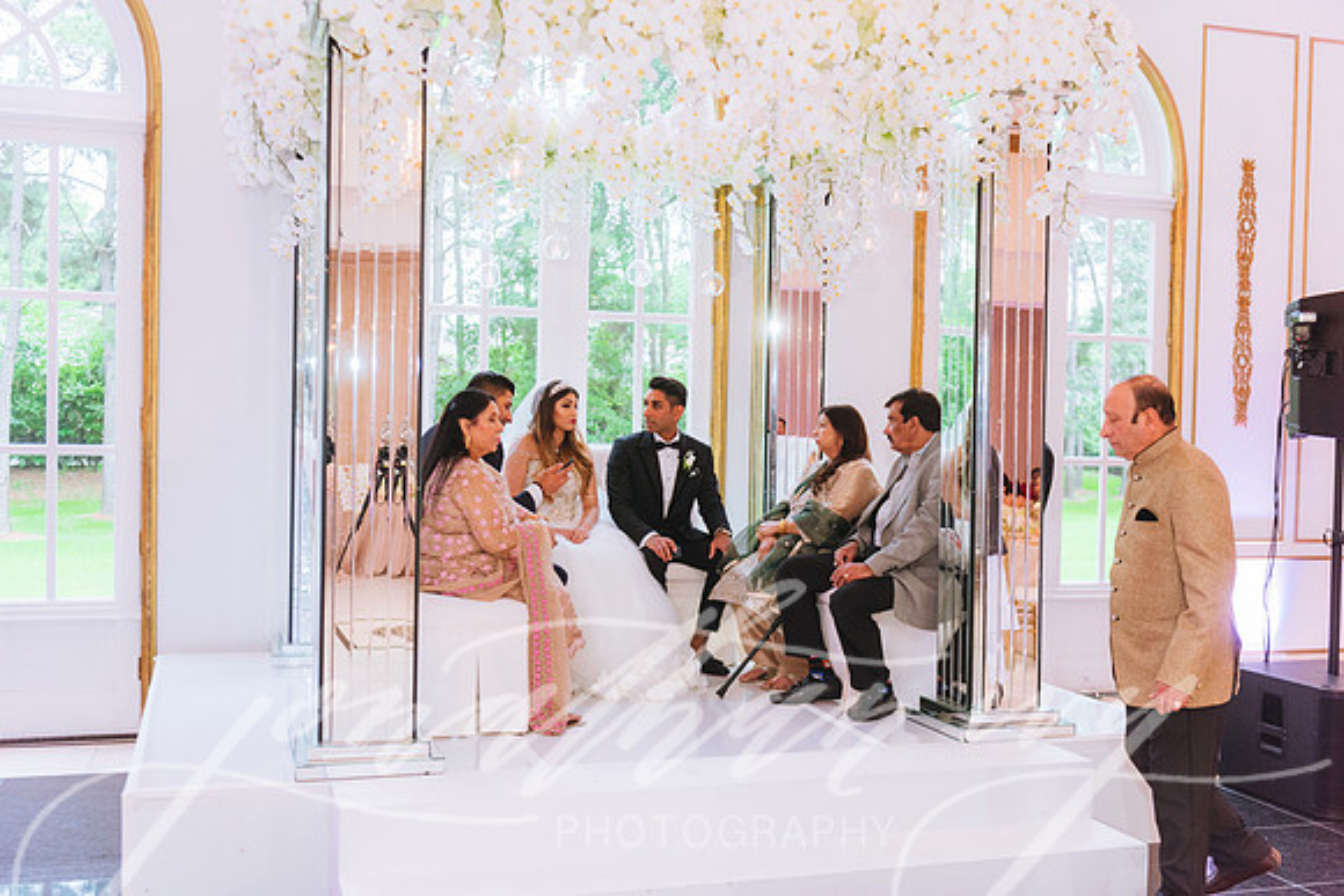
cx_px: 672
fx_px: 1419
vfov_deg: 35.1
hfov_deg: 50.7
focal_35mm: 38
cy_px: 448
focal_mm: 38
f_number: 2.8
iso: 1250
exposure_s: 1/250
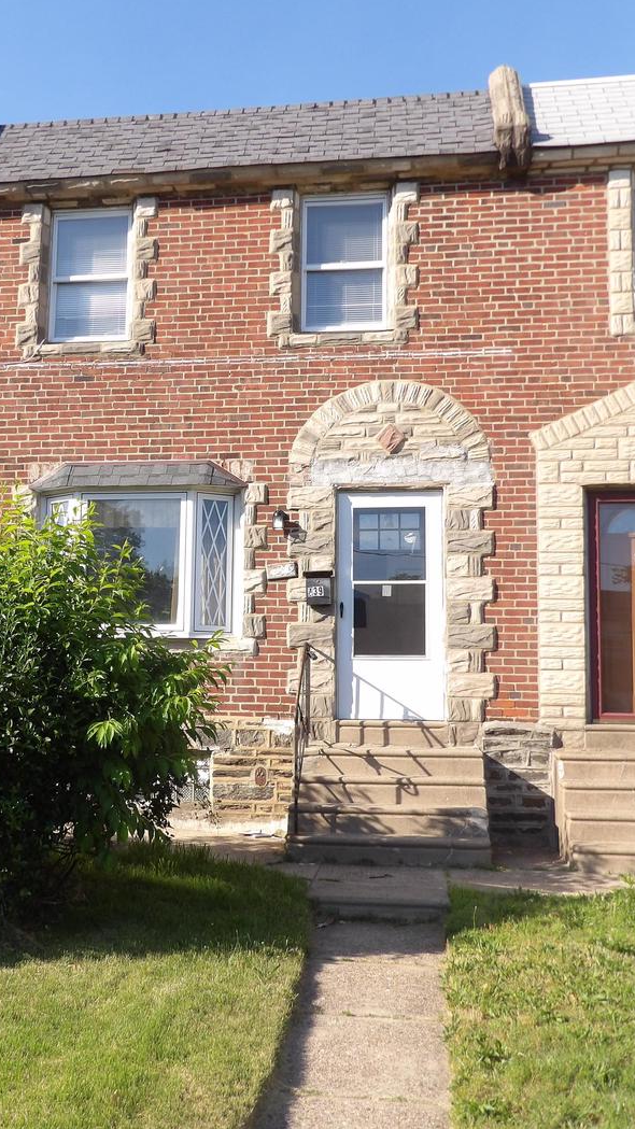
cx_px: 202
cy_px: 575
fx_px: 1108
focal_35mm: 37
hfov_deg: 31.7
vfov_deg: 54.0
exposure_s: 1/490
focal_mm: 5.9
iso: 100
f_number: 3.6
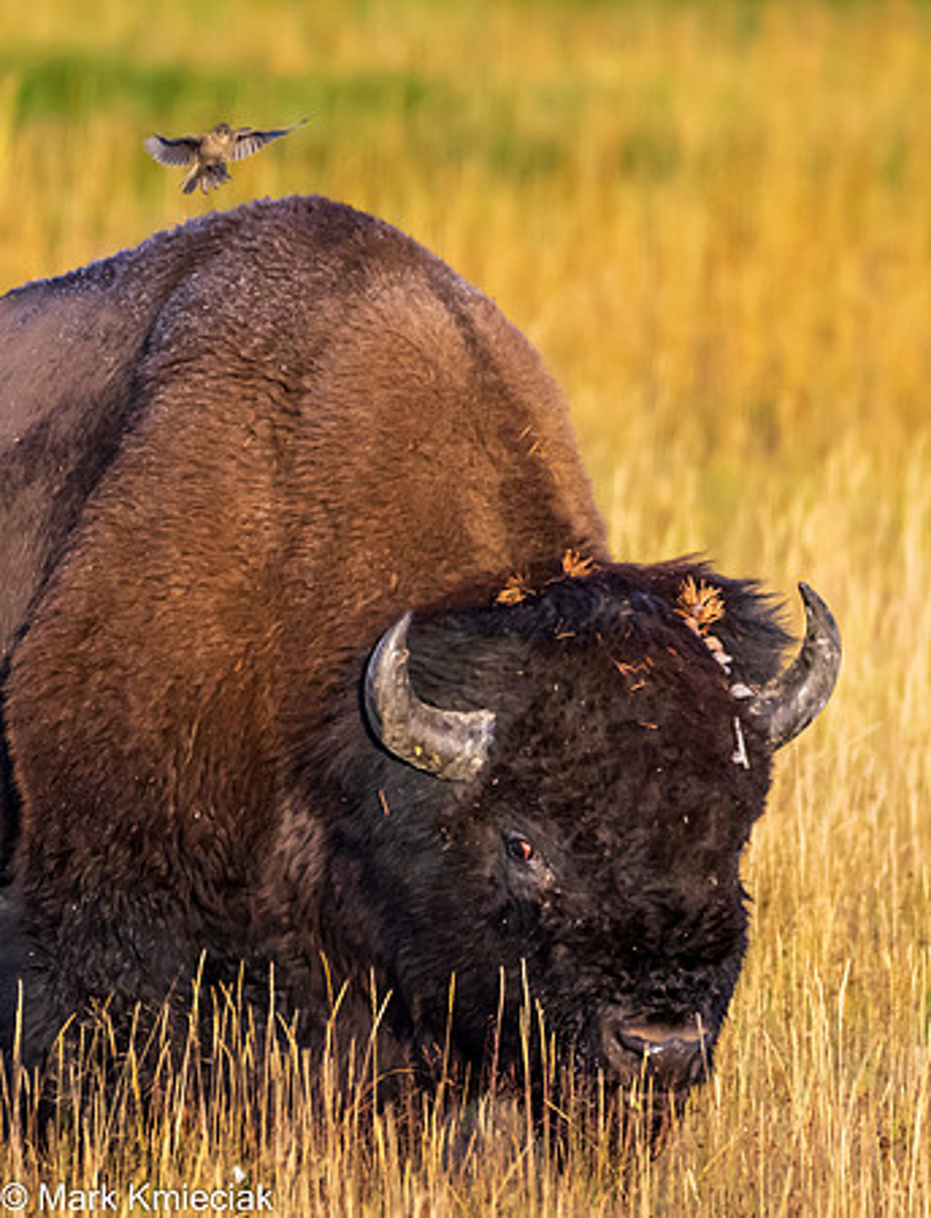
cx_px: 653
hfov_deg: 1.3
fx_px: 39756
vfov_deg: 1.8
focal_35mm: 1122
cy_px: 849
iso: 1800
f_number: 5.6
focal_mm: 500
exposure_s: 1/2500
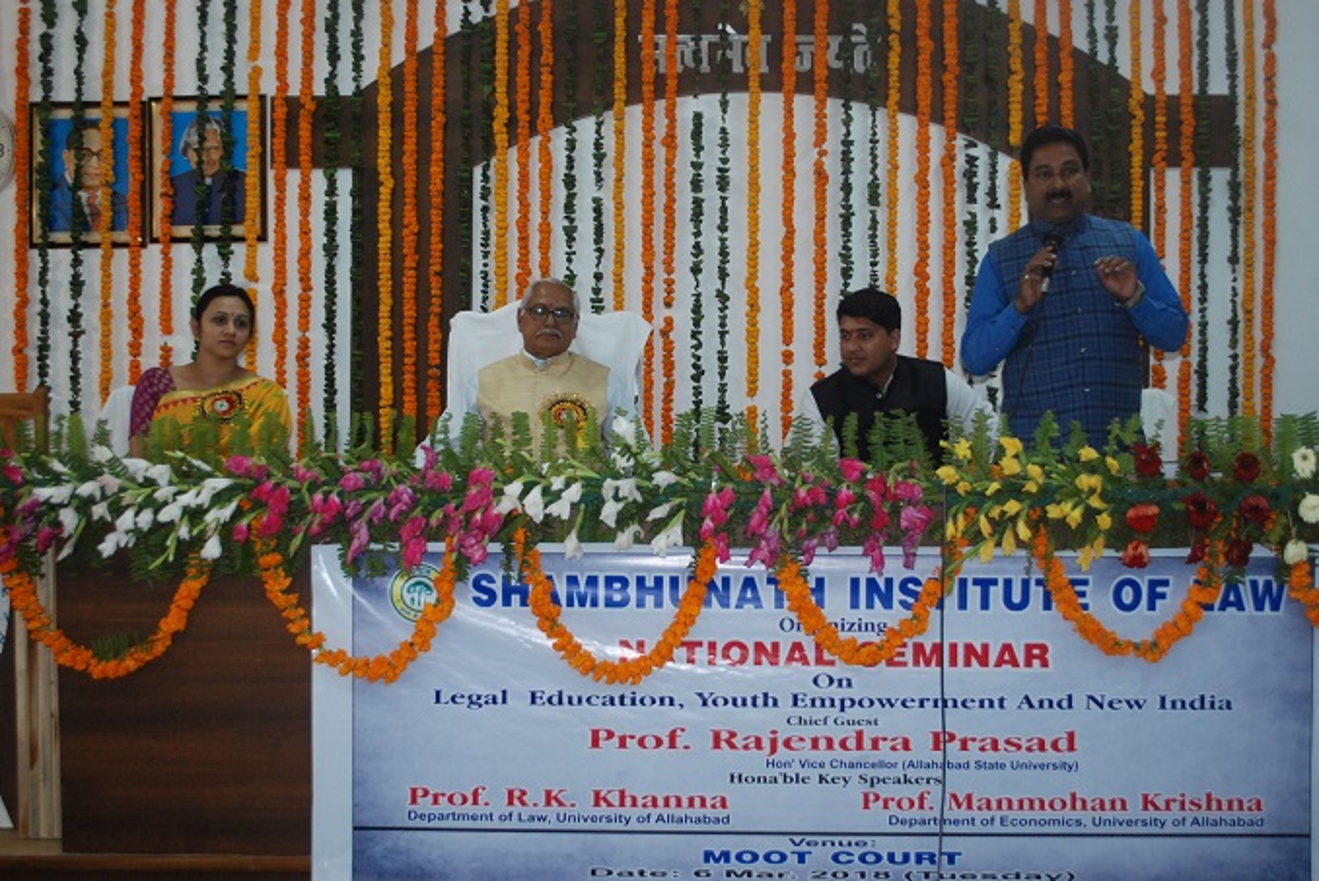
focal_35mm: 42
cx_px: 660
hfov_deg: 46.4
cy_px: 440
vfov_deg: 31.9
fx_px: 1540
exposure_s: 1/60
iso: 800
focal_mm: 28
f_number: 5
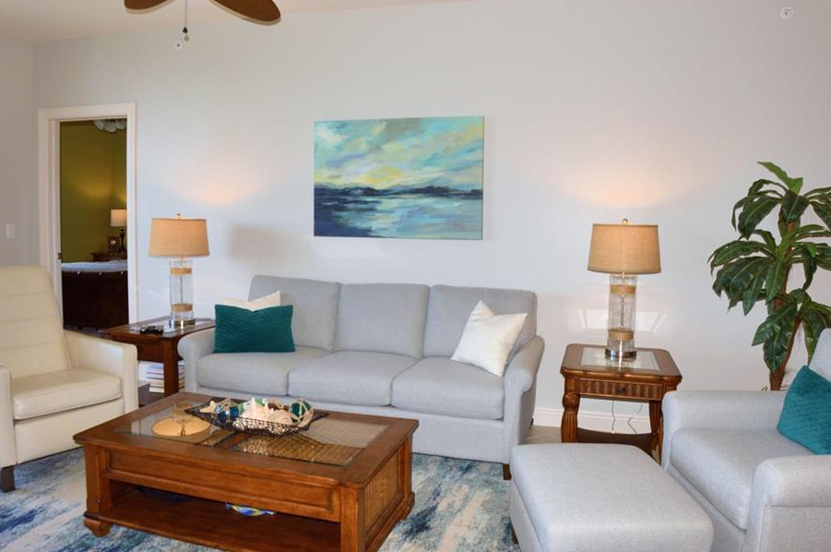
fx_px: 589
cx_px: 447
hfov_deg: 70.3
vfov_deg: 50.1
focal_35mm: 26
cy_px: 260
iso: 400
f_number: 7.1
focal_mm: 15
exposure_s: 1/80
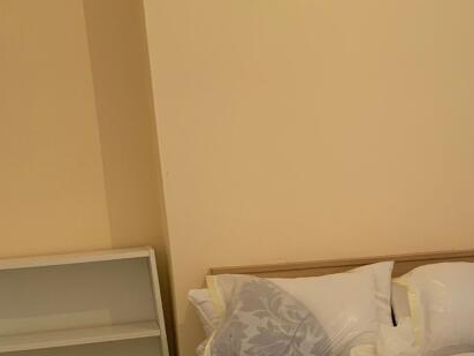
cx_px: 360
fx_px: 986
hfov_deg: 26.7
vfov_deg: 19.3
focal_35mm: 72
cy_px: 421
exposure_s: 1/50
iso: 50
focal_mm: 3
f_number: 1.8
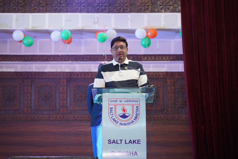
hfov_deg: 27.0
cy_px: 80
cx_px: 119
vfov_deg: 18.2
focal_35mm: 75
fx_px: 496
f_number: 2.8
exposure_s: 1/100
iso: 640
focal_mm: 75
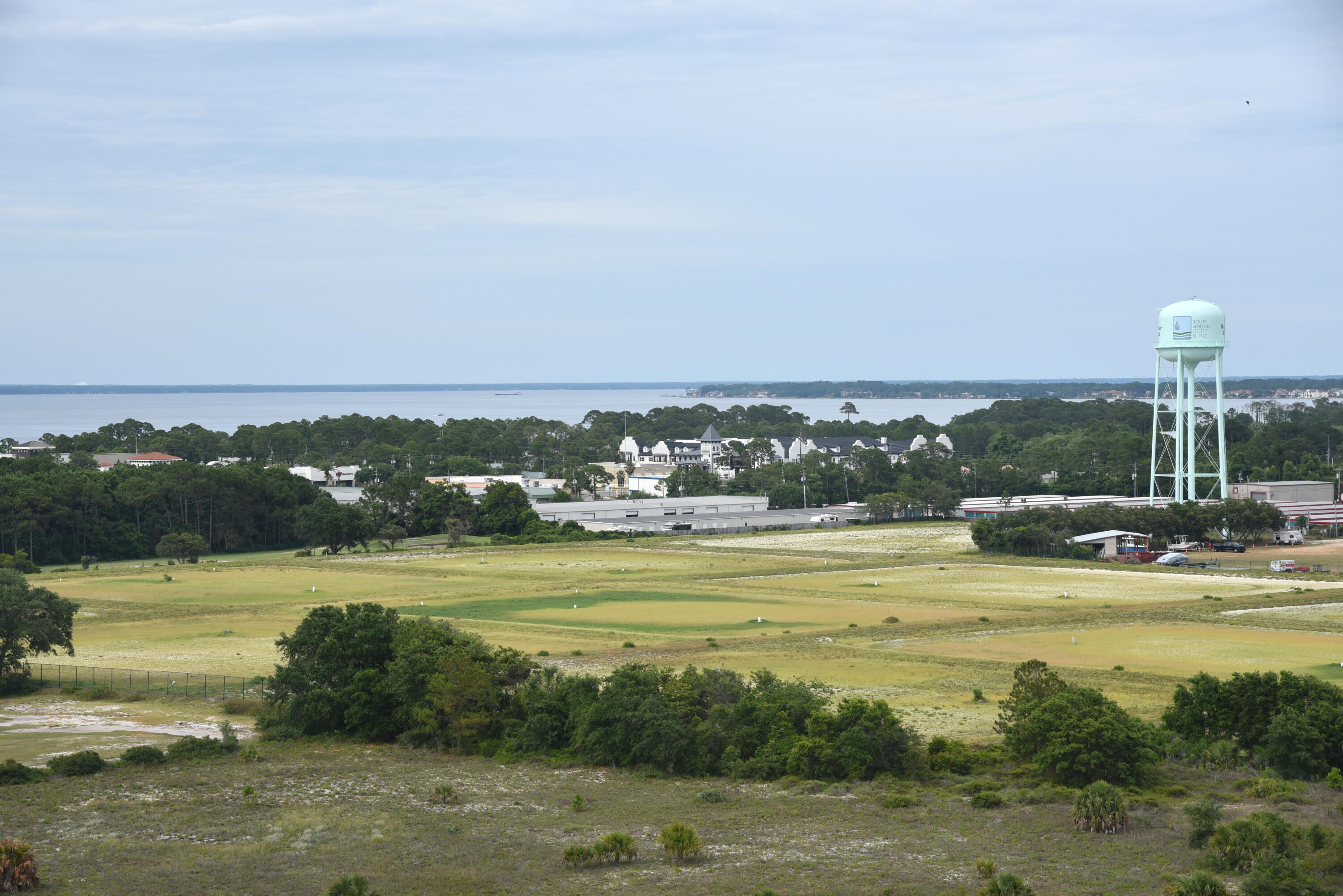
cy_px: 448
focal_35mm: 85
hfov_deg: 23.9
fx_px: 3172
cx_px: 672
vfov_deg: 16.1
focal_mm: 85
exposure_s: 1/320
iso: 200
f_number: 9
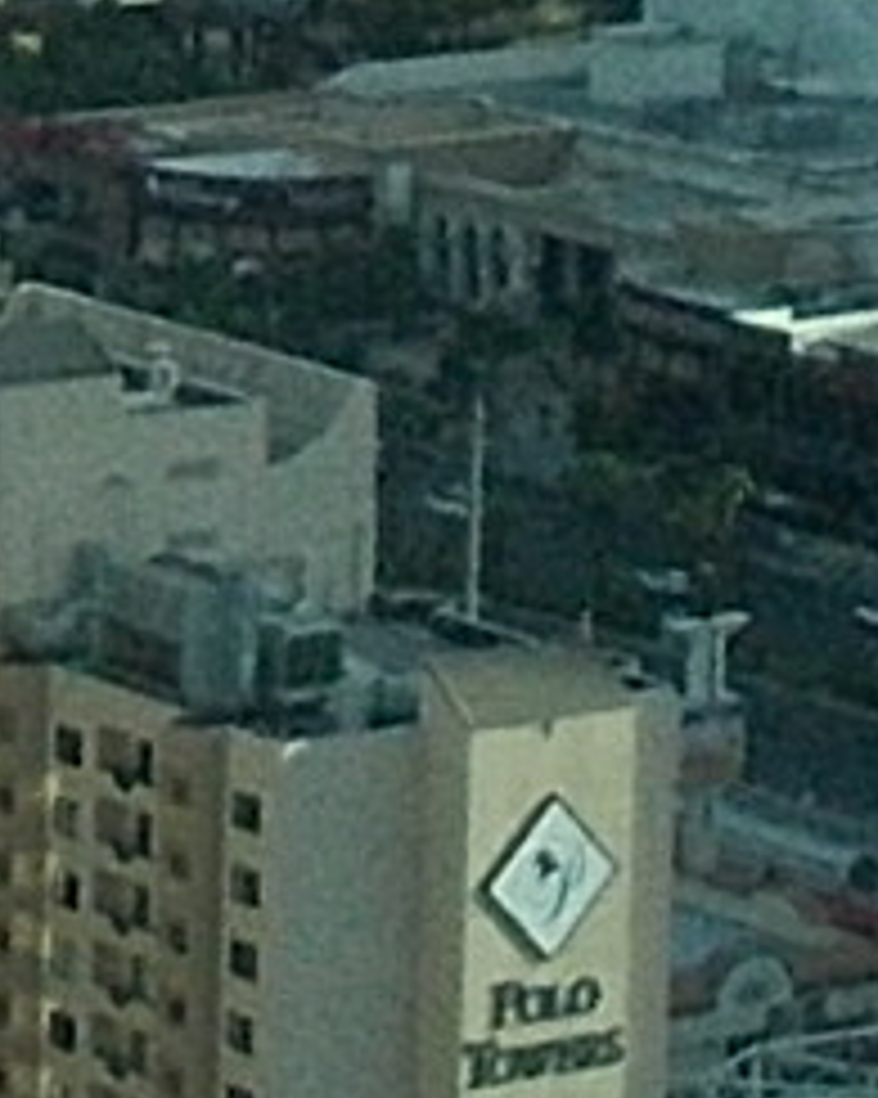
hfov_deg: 6.4
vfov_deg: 8.1
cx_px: -540
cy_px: -176
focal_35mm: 236
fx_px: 7670
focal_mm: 4.6
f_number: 3.2
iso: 140
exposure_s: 1/250
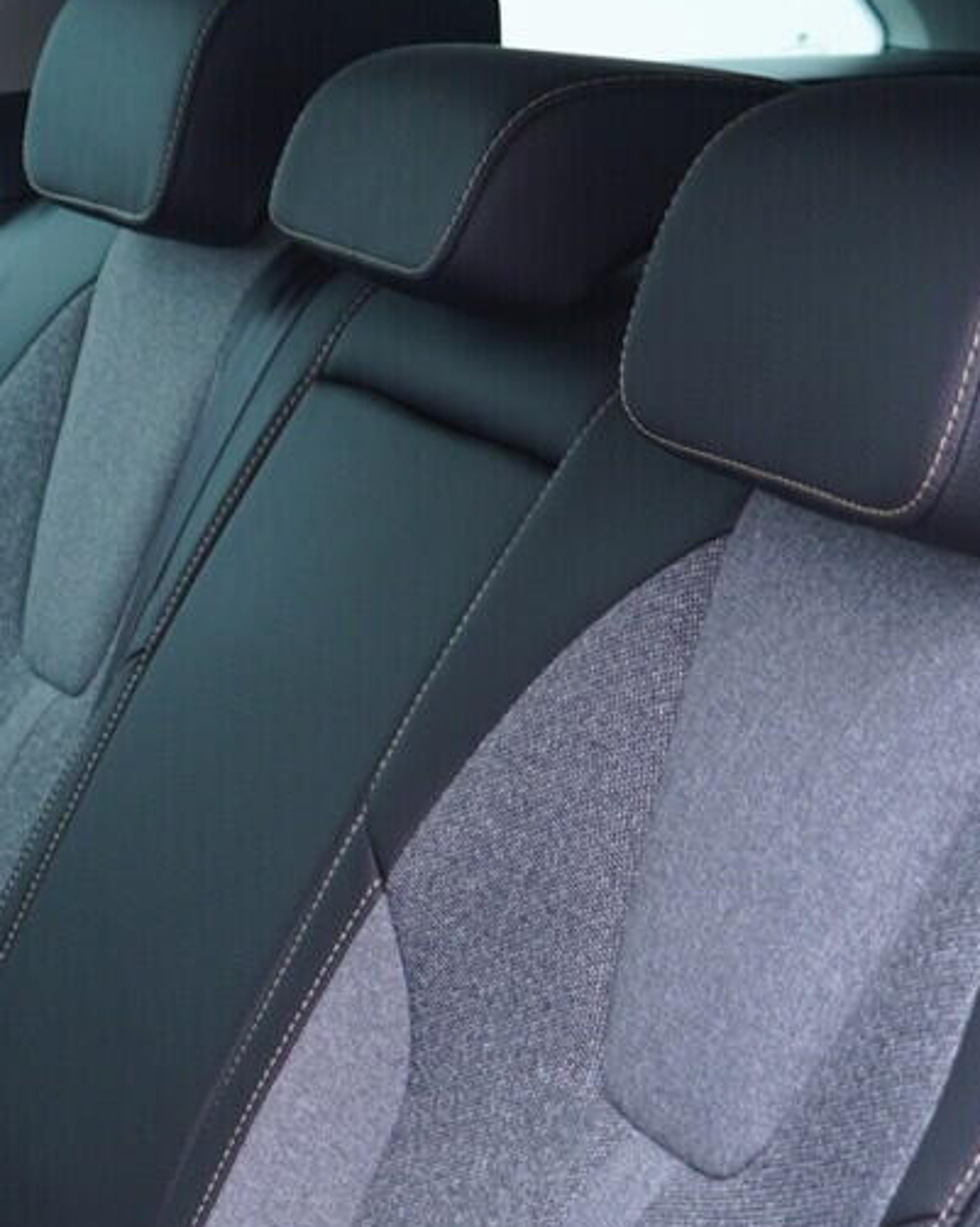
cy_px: 1163
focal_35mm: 97
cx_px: -489
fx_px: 3520
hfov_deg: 14.7
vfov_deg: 19.3
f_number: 2.8
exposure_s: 1/40
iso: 250
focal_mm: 24
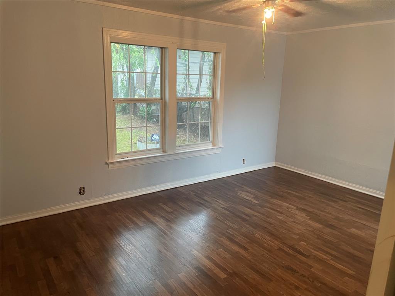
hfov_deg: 67.3
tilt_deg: -10.2
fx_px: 297
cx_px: 198
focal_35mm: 26
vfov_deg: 53.1
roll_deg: -2.5
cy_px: 148
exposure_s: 1/60
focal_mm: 4.2
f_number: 1.6
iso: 400
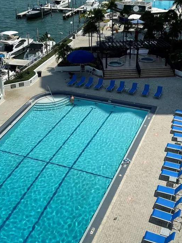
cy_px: 67
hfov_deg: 32.2
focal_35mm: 45
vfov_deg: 41.1
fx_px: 315
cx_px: 98
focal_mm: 4.2
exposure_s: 1/2747
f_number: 1.6
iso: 32
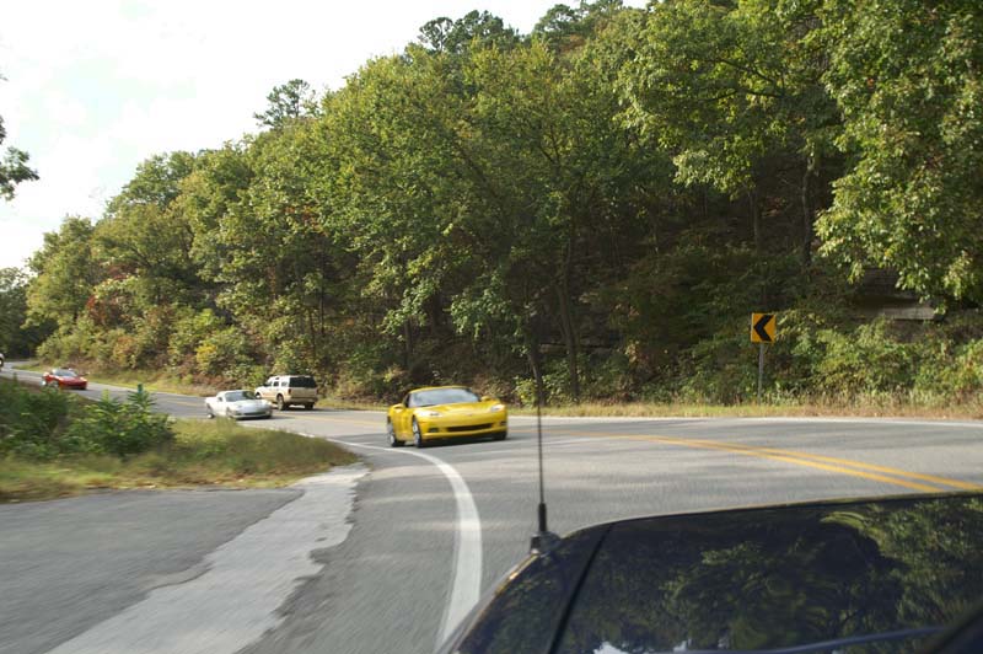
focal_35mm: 36
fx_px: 982
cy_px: 327
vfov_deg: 36.8
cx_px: 492
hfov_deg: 53.2
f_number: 6.7
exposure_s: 1/90
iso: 100
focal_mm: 24
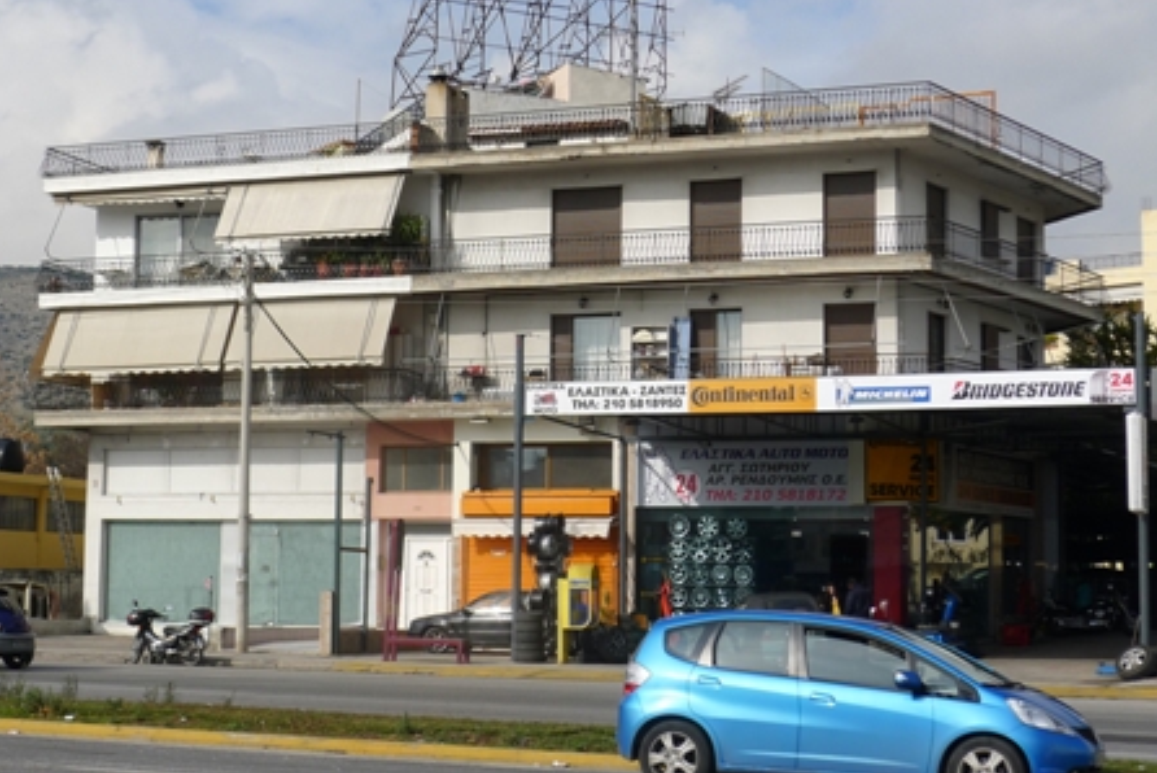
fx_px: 2187
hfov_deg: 29.6
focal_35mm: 68
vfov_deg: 20.0
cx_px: 546
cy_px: 340
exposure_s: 1/1000
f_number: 4
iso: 80
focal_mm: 11.7
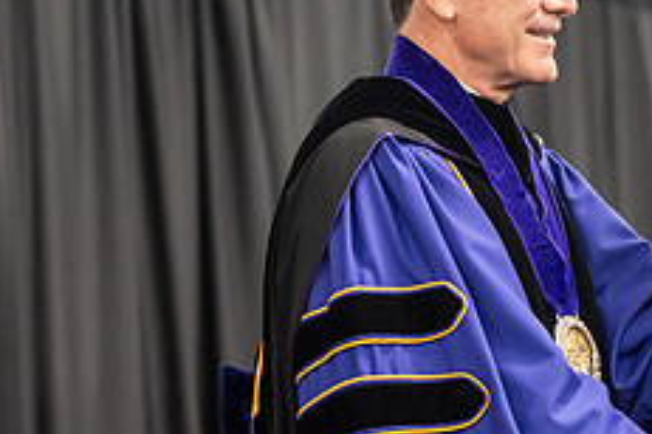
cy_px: 108
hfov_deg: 8.2
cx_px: 598
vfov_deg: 5.5
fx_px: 4546
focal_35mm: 251
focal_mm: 100
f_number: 3.2
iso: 3200
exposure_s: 1/200
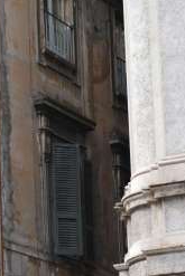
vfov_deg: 12.0
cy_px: 220
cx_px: -22
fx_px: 1308
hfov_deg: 8.0
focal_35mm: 170
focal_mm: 70
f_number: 5
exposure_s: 1/100
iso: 125
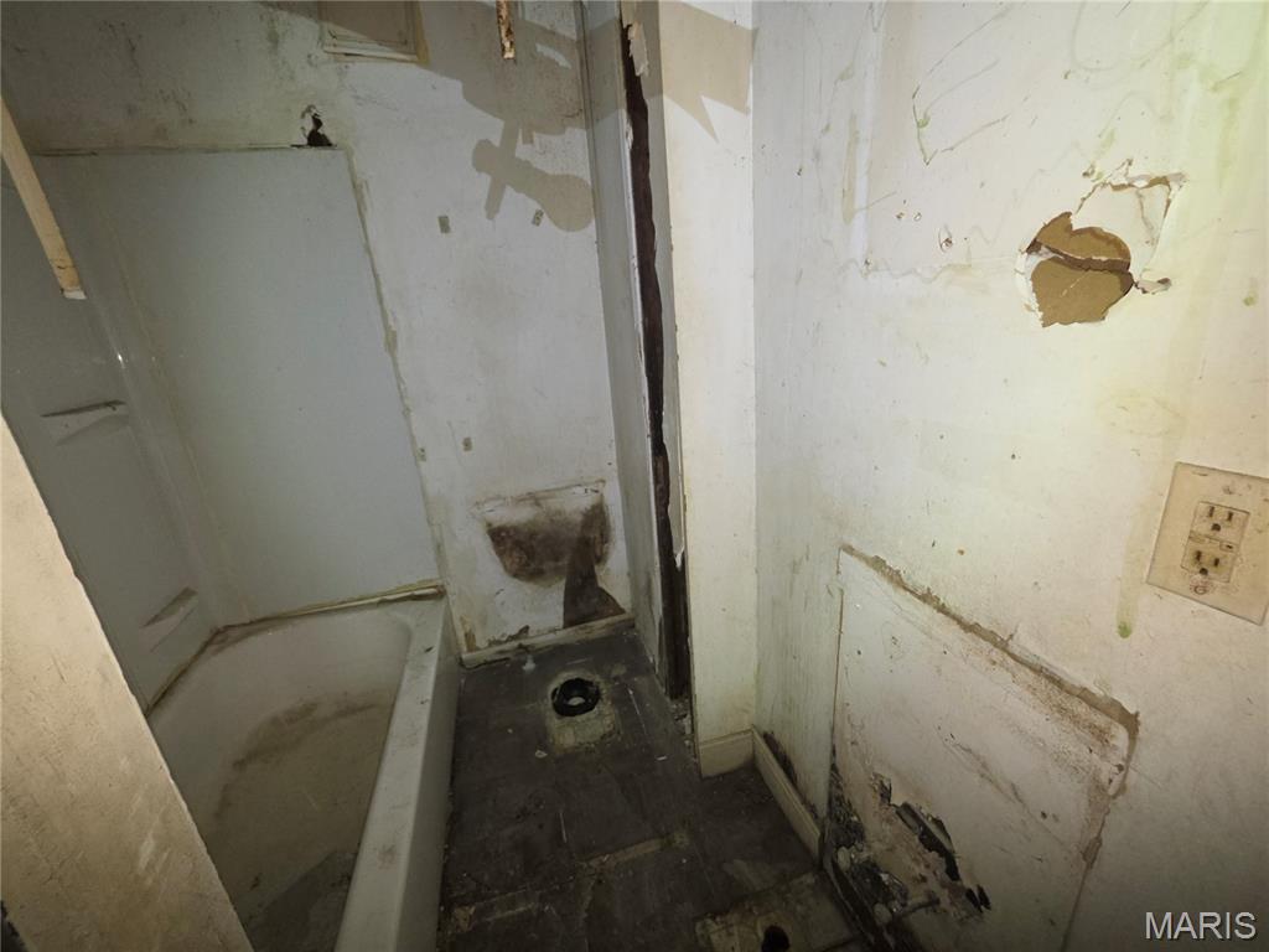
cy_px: 476
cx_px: 634
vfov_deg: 89.9
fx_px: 477
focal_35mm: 13
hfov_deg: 106.2
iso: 200
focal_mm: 2.2
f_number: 1.9
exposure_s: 1/50
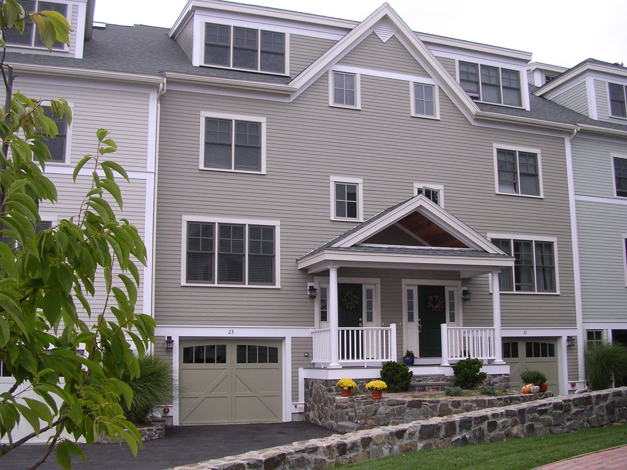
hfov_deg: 49.0
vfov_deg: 37.7
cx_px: 314
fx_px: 688
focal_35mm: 38
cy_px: 235
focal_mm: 5.8
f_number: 2.8
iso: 100
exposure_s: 1/297
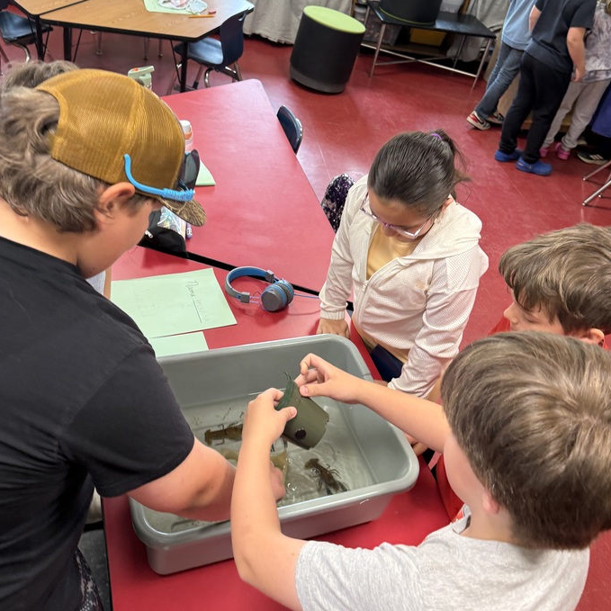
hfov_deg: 51.1
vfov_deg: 50.8
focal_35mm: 32
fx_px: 639
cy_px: 251
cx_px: 315
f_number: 1.78
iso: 160
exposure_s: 1/60
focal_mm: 6.76
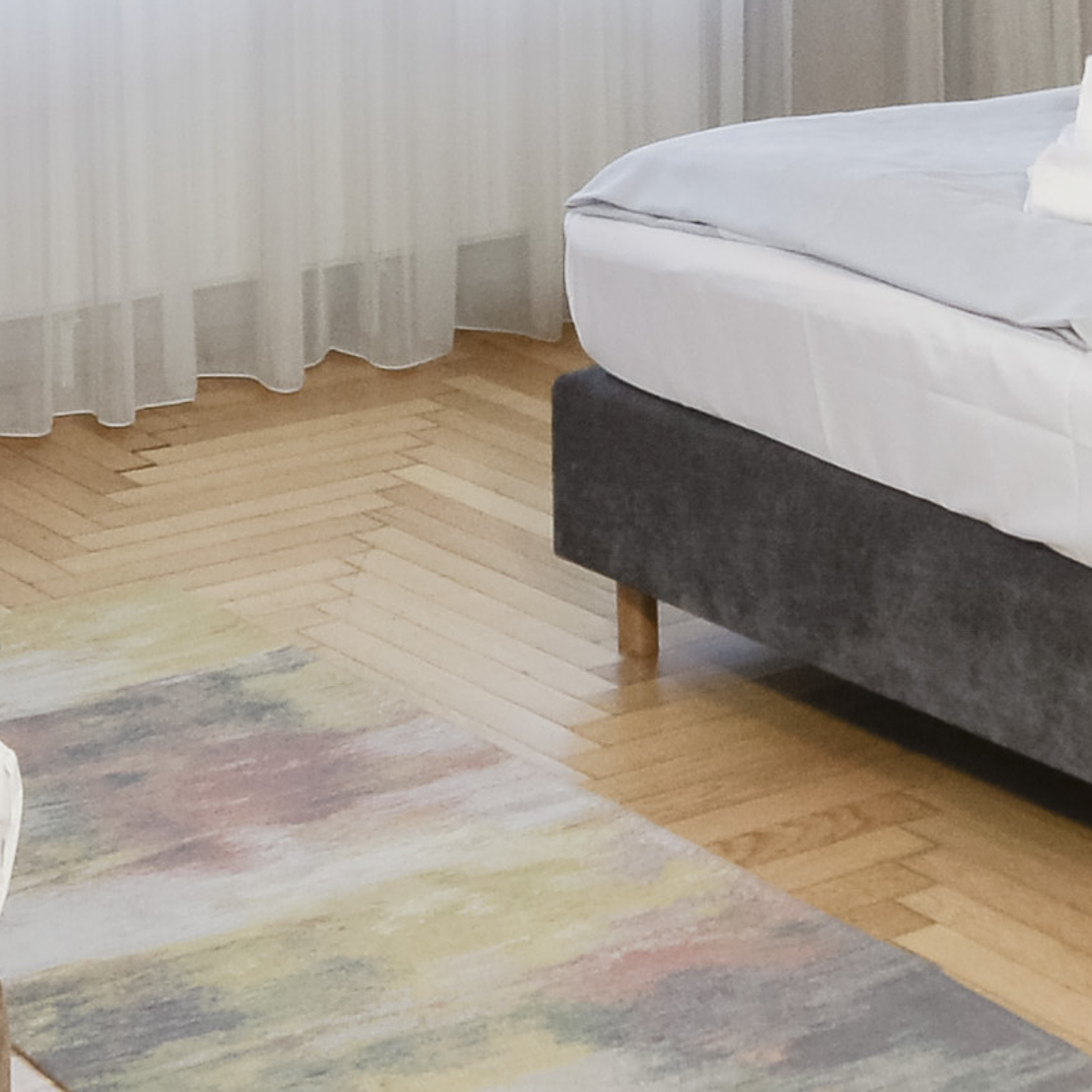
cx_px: 146
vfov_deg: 17.6
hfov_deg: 18.4
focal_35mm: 93
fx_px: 3319
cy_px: -284
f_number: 6.3
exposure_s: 1/100
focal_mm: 12
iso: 500
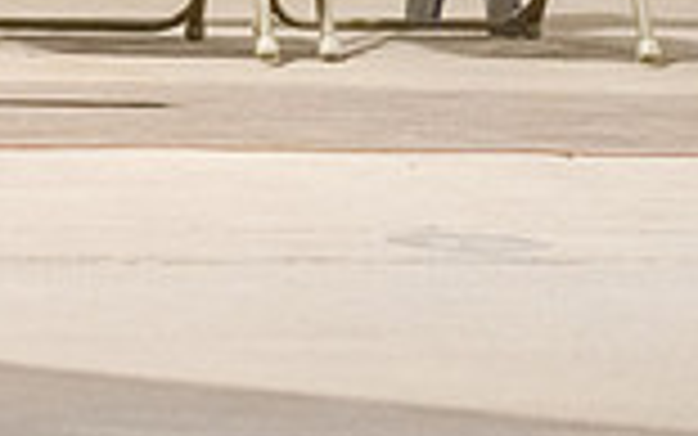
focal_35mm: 576
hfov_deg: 3.6
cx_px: -675
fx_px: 10961
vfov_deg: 2.3
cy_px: -535
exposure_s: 1/400
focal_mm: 130
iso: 6400
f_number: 3.2
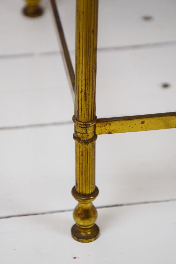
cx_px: 88
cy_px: 132
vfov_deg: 13.0
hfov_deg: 8.7
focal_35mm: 158
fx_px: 1155
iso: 400
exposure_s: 1/160
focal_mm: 105
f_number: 6.3
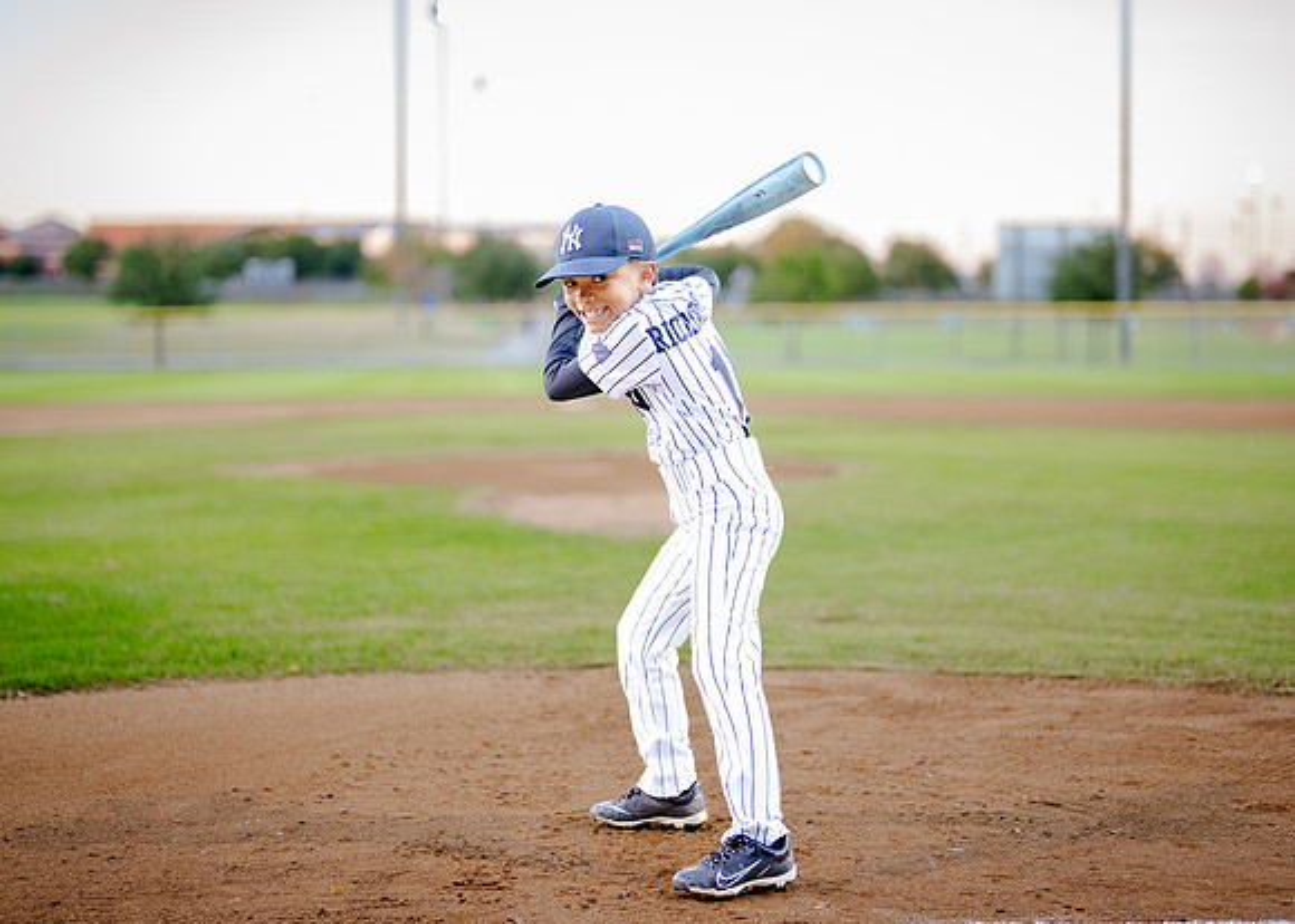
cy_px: 437
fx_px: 2255
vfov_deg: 23.2
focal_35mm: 61
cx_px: 637
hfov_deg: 32.0
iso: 400
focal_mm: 50
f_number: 1.2
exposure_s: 1/500
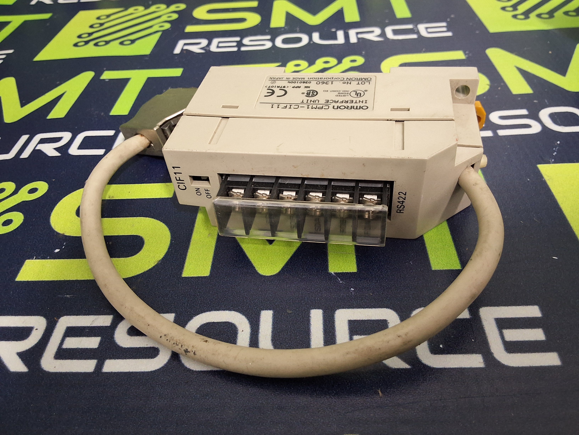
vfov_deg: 49.7
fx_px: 468
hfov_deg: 63.4
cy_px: 218
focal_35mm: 28
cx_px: 290
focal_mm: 2.91
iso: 320
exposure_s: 1/24
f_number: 1.9
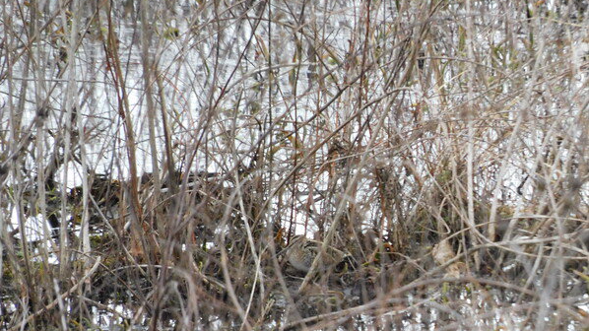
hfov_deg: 1.6
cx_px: 294
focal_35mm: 1312
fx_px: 20485
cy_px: 215
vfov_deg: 0.9
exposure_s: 1/200
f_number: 6
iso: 800
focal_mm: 215
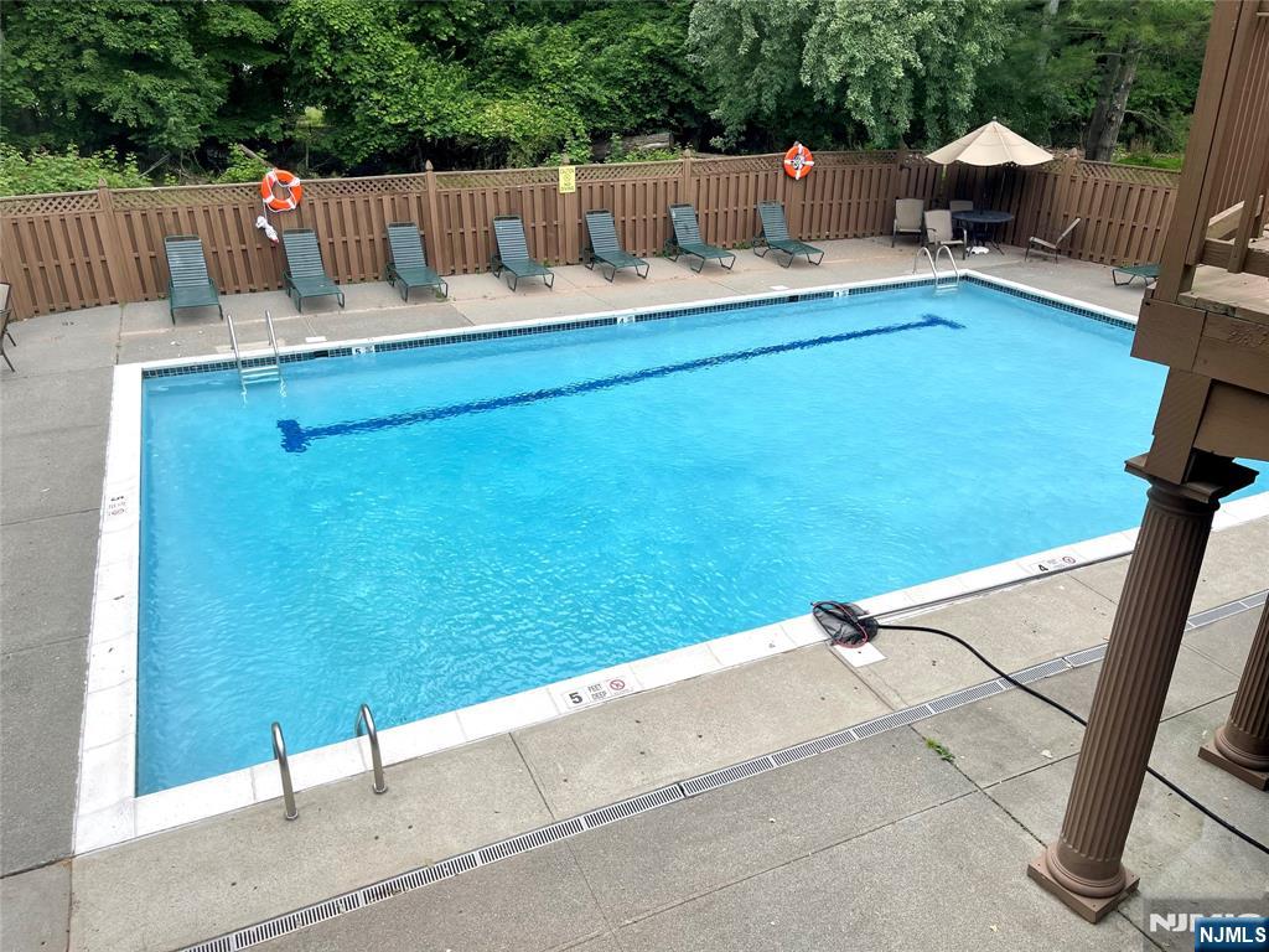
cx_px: 634
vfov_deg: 53.1
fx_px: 953
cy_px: 476
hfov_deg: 67.3
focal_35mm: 26
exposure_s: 1/1575
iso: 32
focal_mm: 5.1
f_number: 1.6
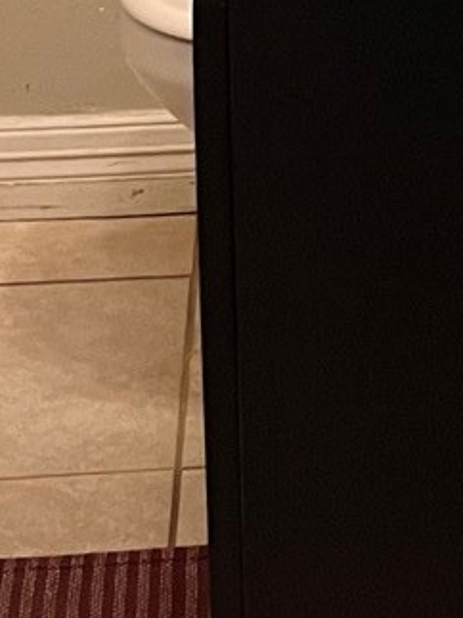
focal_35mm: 165
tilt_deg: -12.3
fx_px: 2945
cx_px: 714
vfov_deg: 11.2
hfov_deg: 8.8
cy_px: -467
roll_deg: -0.7
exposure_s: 1/60
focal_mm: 5.1
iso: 125
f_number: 1.6
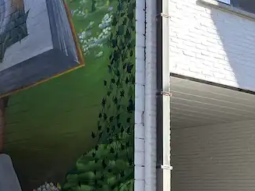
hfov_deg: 28.3
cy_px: 93
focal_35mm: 66
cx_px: 26
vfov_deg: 22.2
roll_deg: -3.1
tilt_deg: +14.0
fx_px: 486
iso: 20
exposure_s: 1/217
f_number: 2.2
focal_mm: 2.22
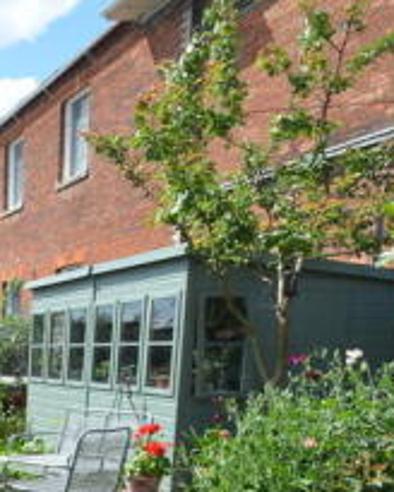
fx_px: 656
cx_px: -214
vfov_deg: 39.3
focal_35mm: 45
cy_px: 402
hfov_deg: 24.8
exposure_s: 1/250
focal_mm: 10
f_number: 8
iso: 140
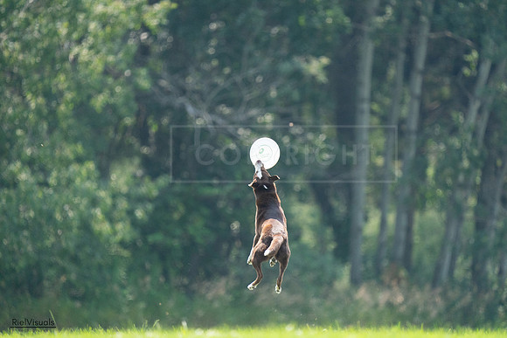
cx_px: 254
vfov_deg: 2.3
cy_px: 169
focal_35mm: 600
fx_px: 8452
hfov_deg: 3.4
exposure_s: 1/4000
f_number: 6.3
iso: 4000
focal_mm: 600
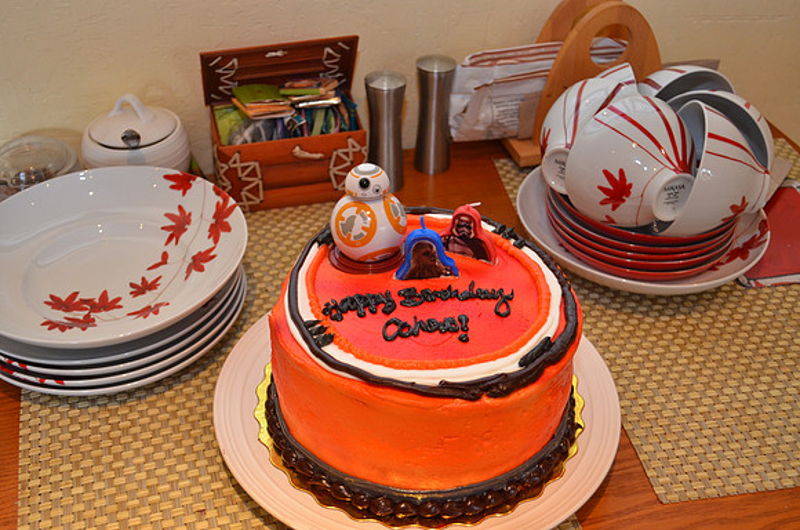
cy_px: 265
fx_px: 865
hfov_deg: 49.6
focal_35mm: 39
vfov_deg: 34.1
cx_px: 400
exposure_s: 1/60
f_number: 4.2
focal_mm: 26
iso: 800
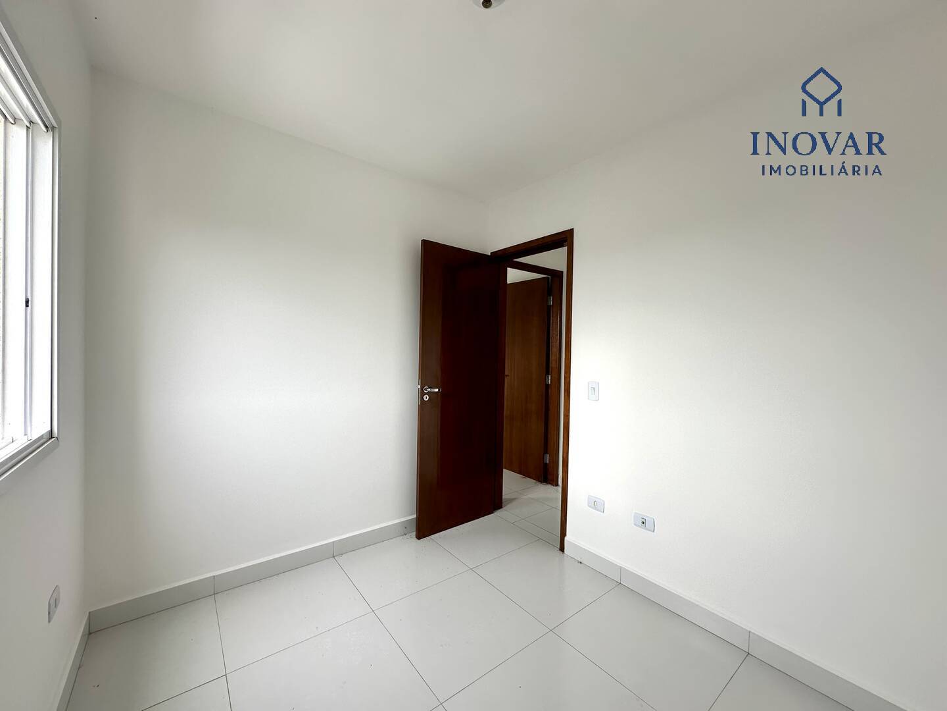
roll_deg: -1.2
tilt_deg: -0.7
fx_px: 383
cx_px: 474
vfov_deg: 85.7
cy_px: 356
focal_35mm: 14
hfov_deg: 102.1
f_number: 2.2
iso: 40
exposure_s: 1/123
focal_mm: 2.22
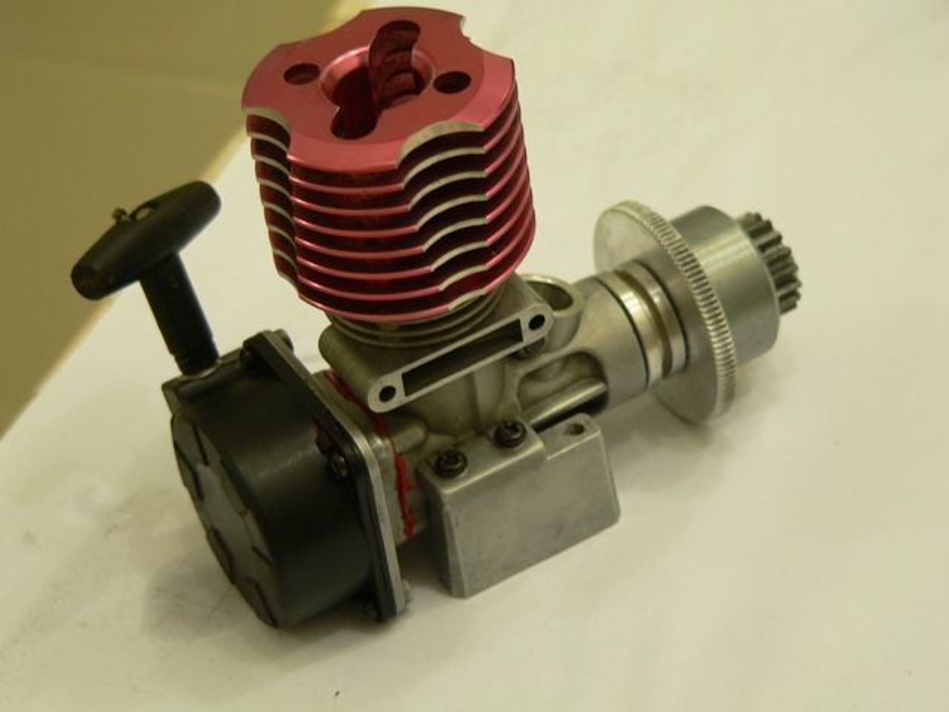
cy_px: 356
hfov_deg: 18.9
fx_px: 2851
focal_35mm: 104
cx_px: 474
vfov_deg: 14.2
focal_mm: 17.2
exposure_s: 1/15
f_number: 2.8
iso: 100
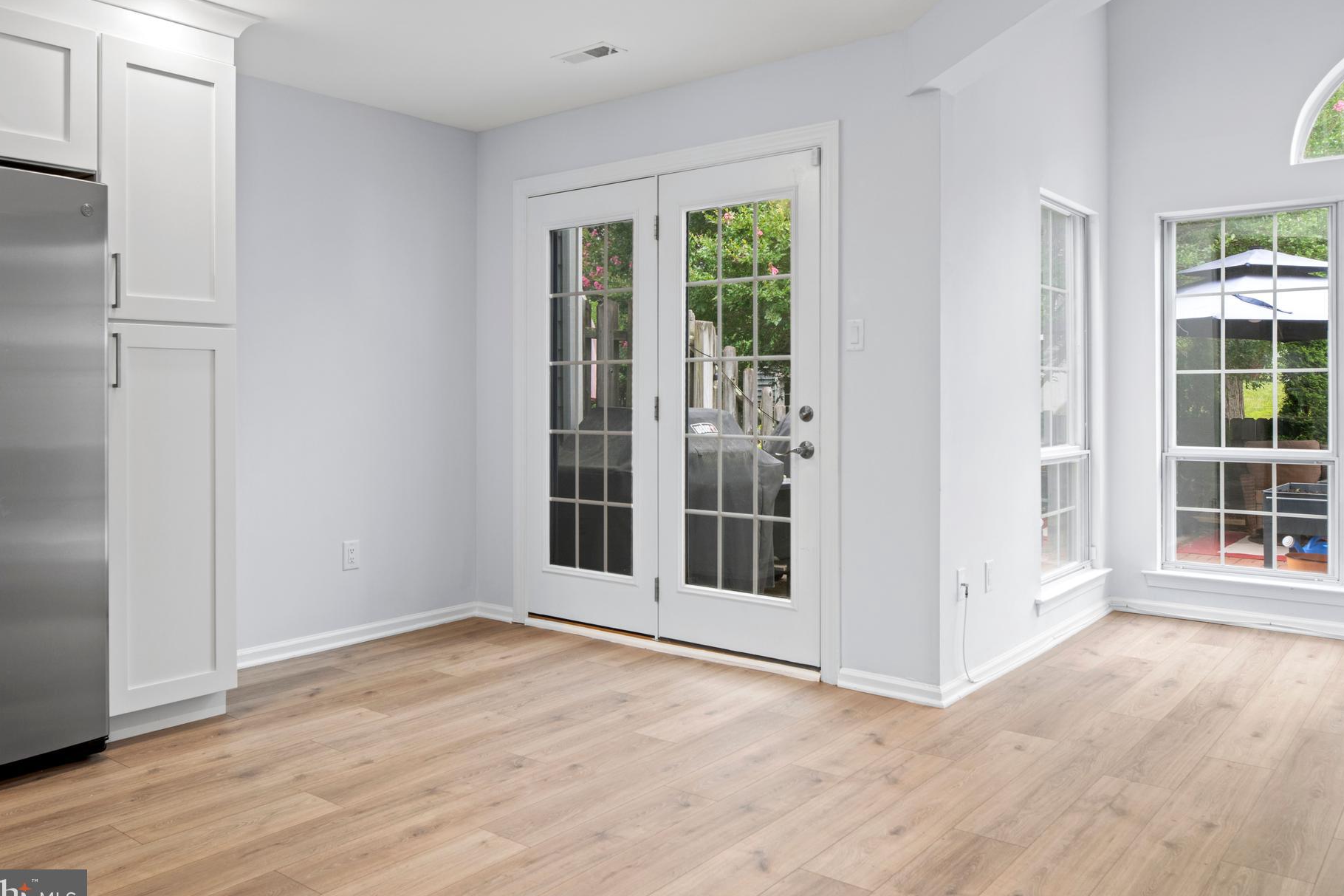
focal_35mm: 27
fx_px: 1008
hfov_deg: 67.4
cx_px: 679
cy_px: 419
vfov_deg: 47.9
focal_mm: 24
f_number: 8
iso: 800
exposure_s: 1/6
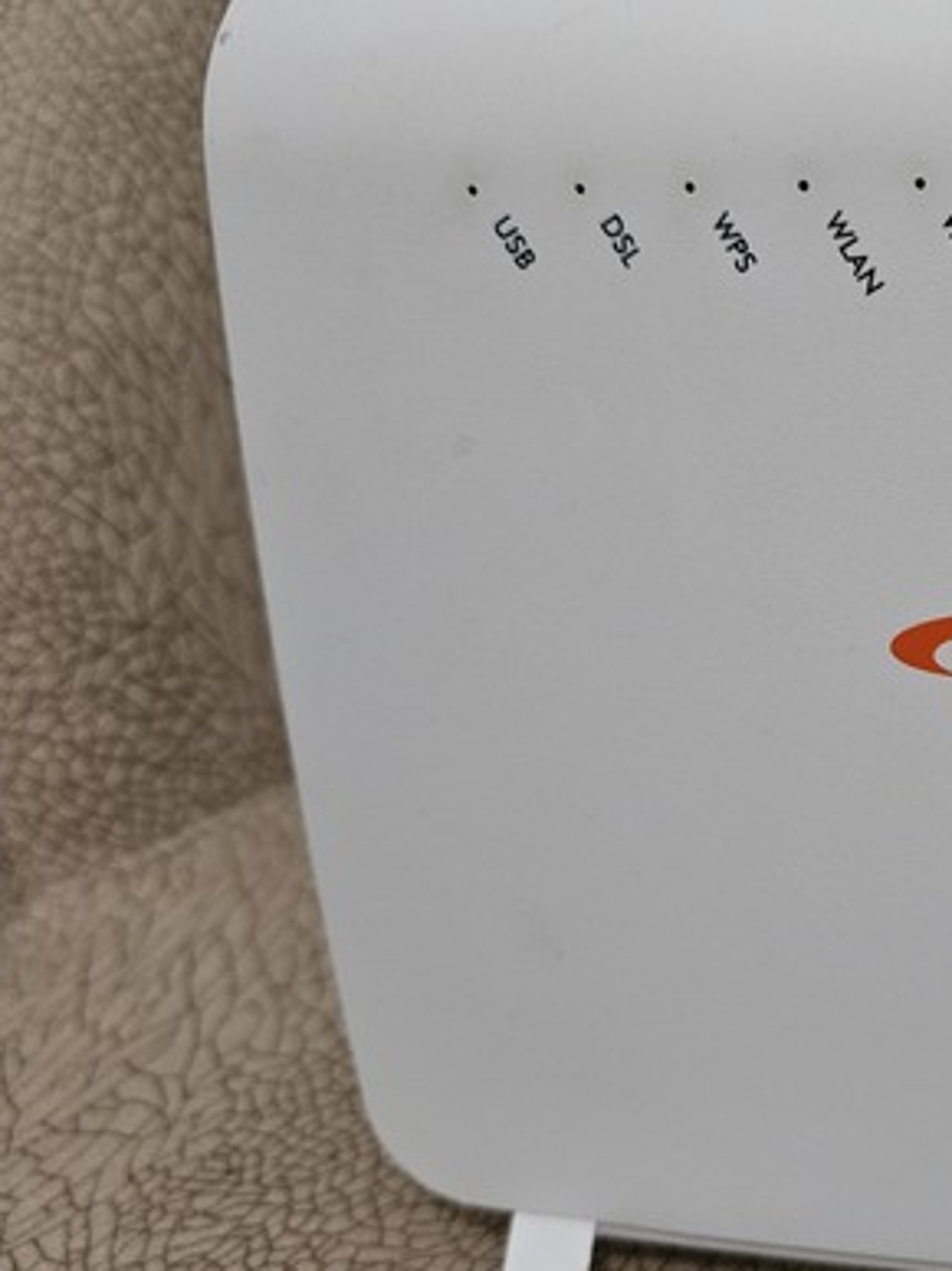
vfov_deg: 45.8
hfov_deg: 31.7
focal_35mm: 41
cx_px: 1011
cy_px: 588
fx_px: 1504
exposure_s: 1/50
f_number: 1.8
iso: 800
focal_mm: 5.4
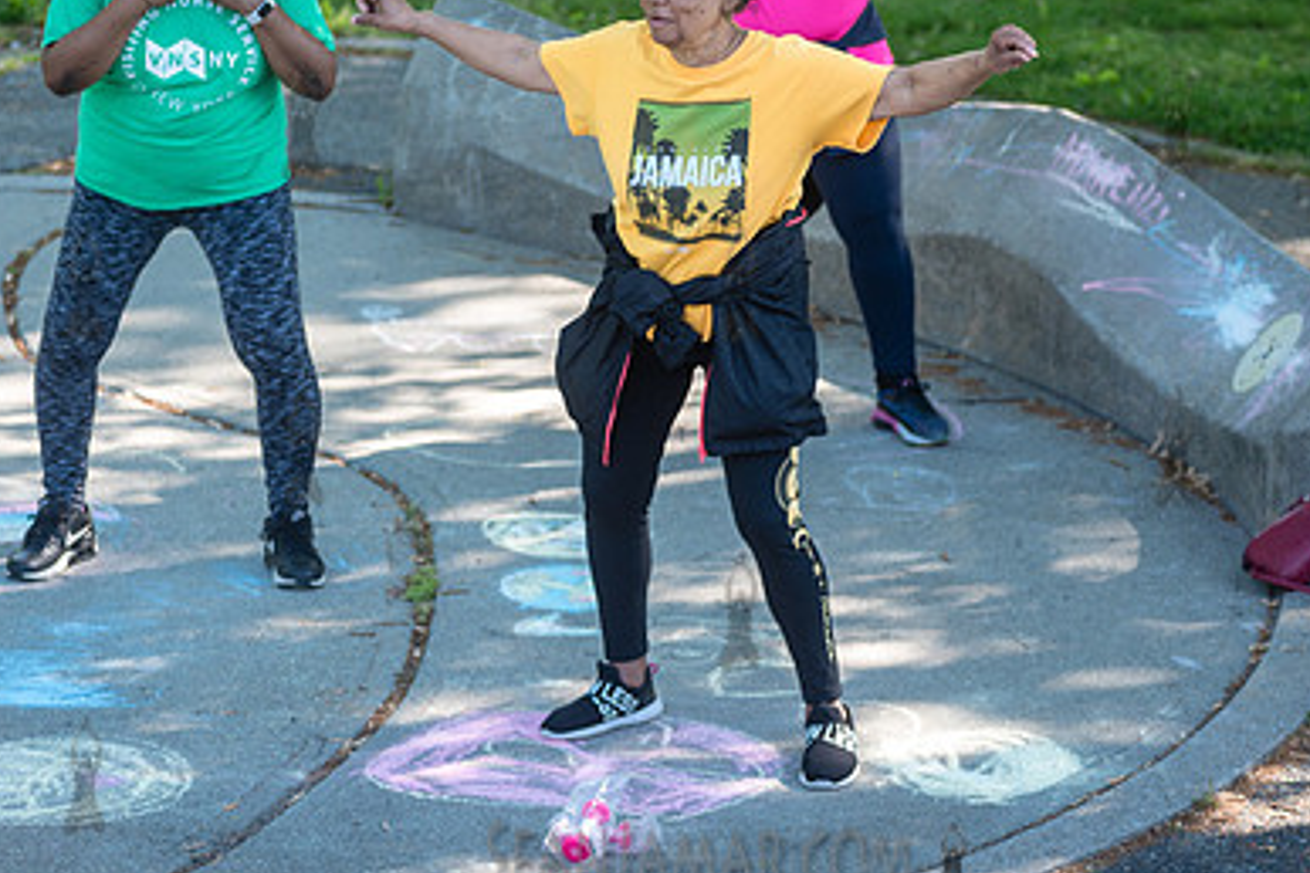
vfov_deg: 7.6
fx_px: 6549
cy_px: 283
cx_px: 738
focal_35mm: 180
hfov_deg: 11.4
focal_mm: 120
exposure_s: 1/250
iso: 200
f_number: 3.5
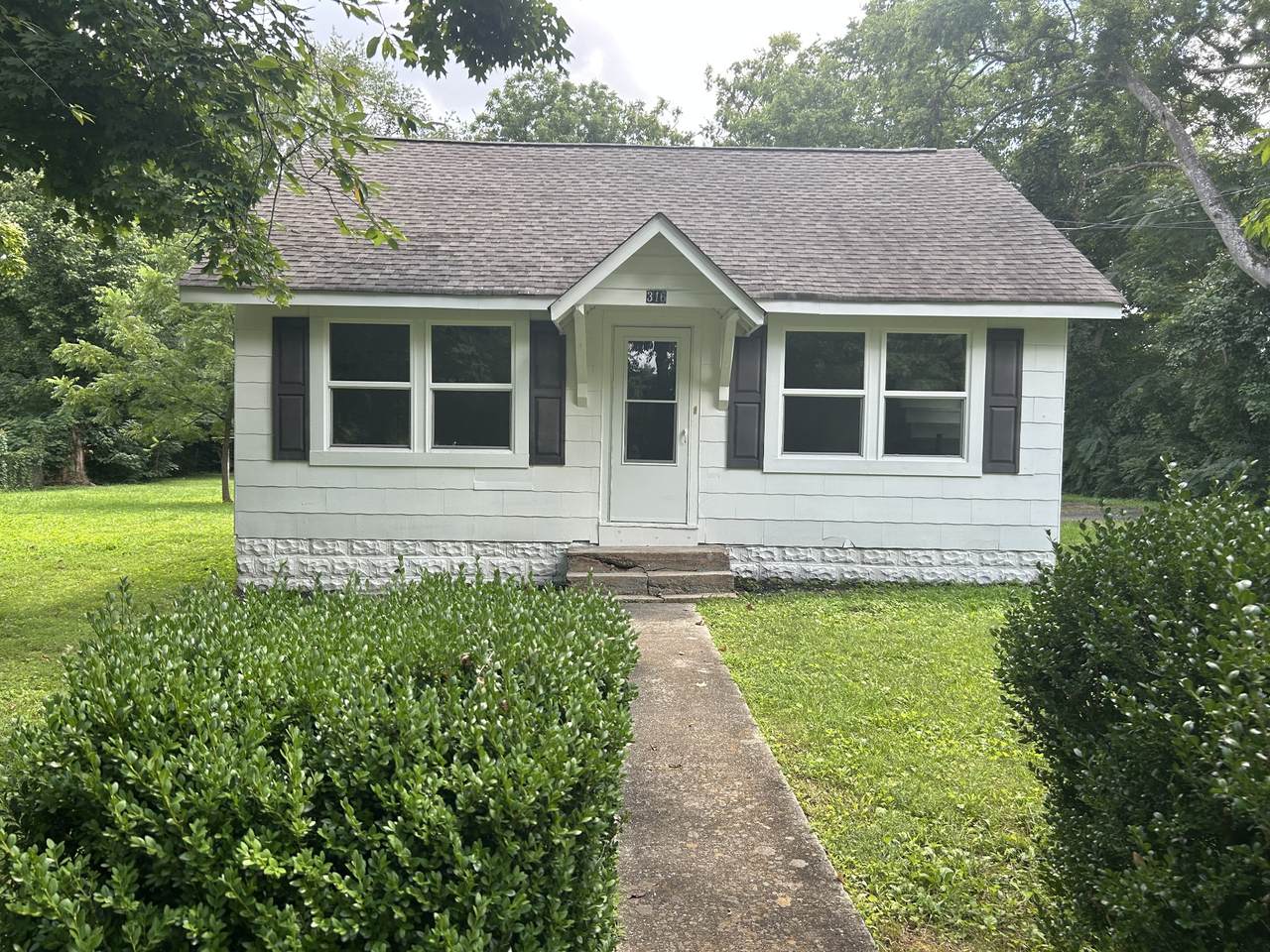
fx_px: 954
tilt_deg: -2.6
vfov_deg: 53.1
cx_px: 635
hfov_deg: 67.3
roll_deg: -0.7
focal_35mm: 26
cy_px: 476
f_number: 1.5
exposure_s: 1/380
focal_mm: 5.7
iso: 50
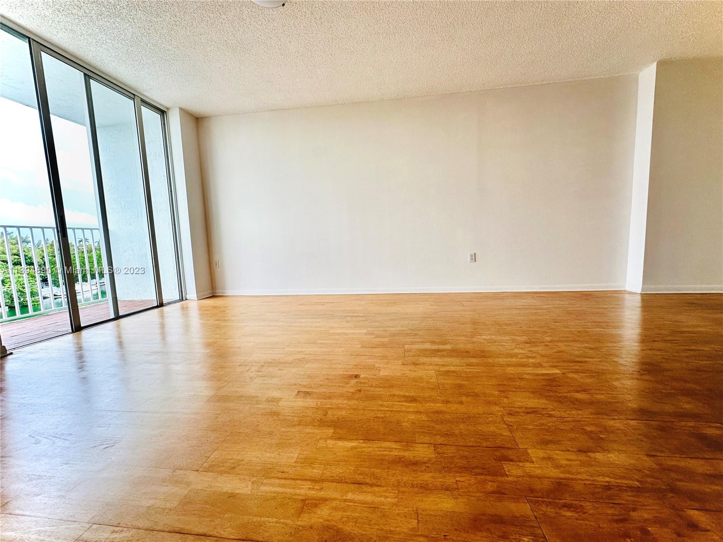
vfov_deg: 85.7
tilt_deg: -6.8
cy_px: 271
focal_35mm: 14
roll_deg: +2.0
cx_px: 362
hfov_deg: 102.1
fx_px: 292
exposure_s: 1/99
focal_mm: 2.22
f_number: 2.2
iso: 80
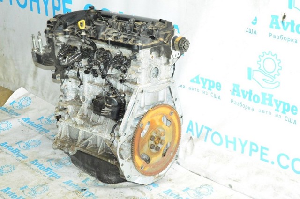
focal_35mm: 78
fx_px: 649
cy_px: 100
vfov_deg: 17.4
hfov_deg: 26.0
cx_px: 150
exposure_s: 1/200
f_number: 5.6
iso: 6400
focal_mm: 52
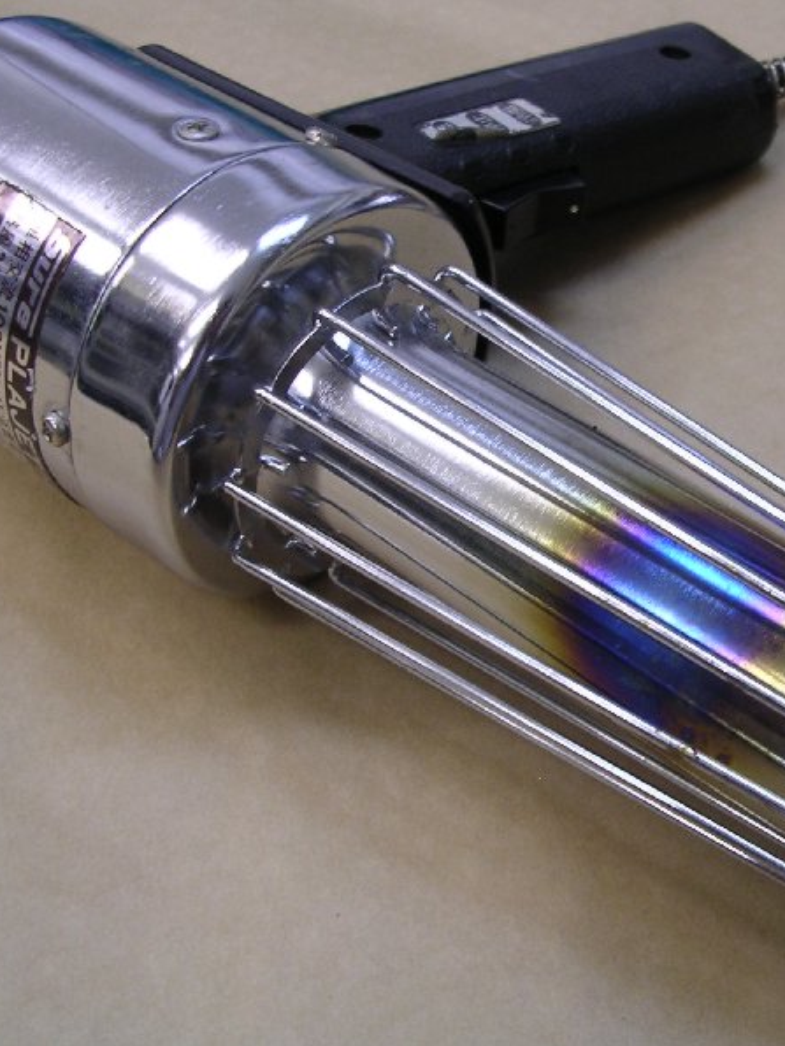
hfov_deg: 28.3
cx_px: 537
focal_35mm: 51
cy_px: 523
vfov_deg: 37.5
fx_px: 1542
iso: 100
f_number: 2.8
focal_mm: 5.8
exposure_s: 1/19.5
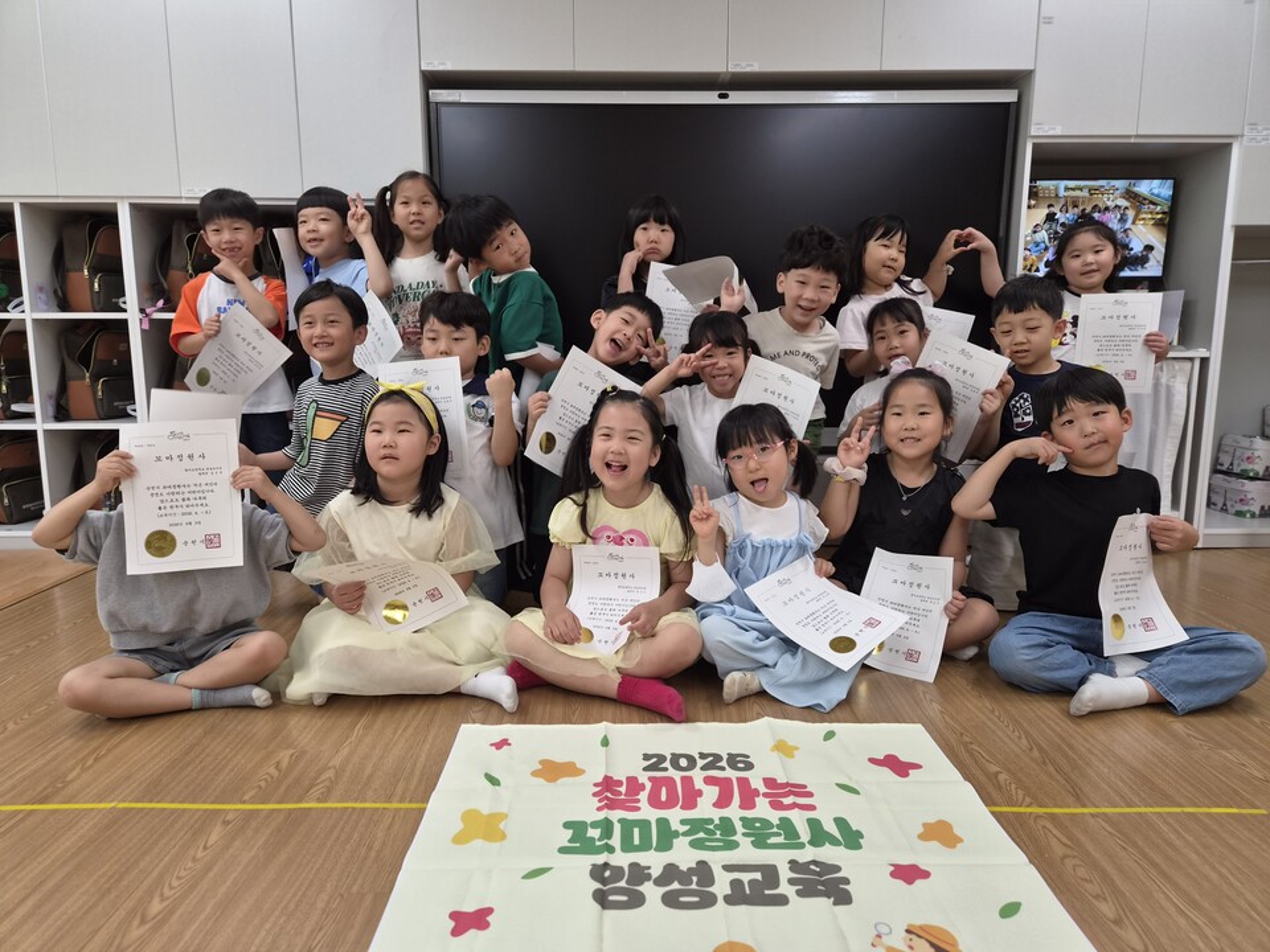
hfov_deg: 73.9
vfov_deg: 58.9
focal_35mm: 23
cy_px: 476
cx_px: 635
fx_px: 844
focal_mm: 5.4
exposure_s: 1/120
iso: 125
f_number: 1.8
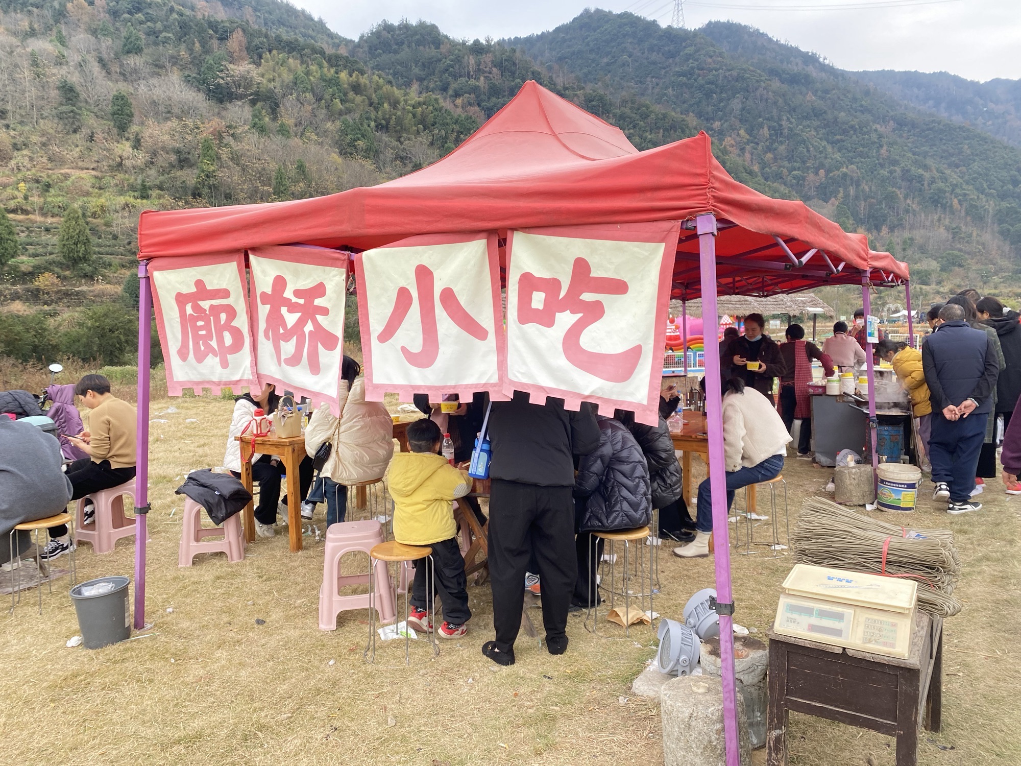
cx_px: 510
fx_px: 767
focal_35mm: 26
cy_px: 383
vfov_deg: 53.1
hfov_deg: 67.3
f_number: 1.8
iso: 32
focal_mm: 4.25
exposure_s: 1/166
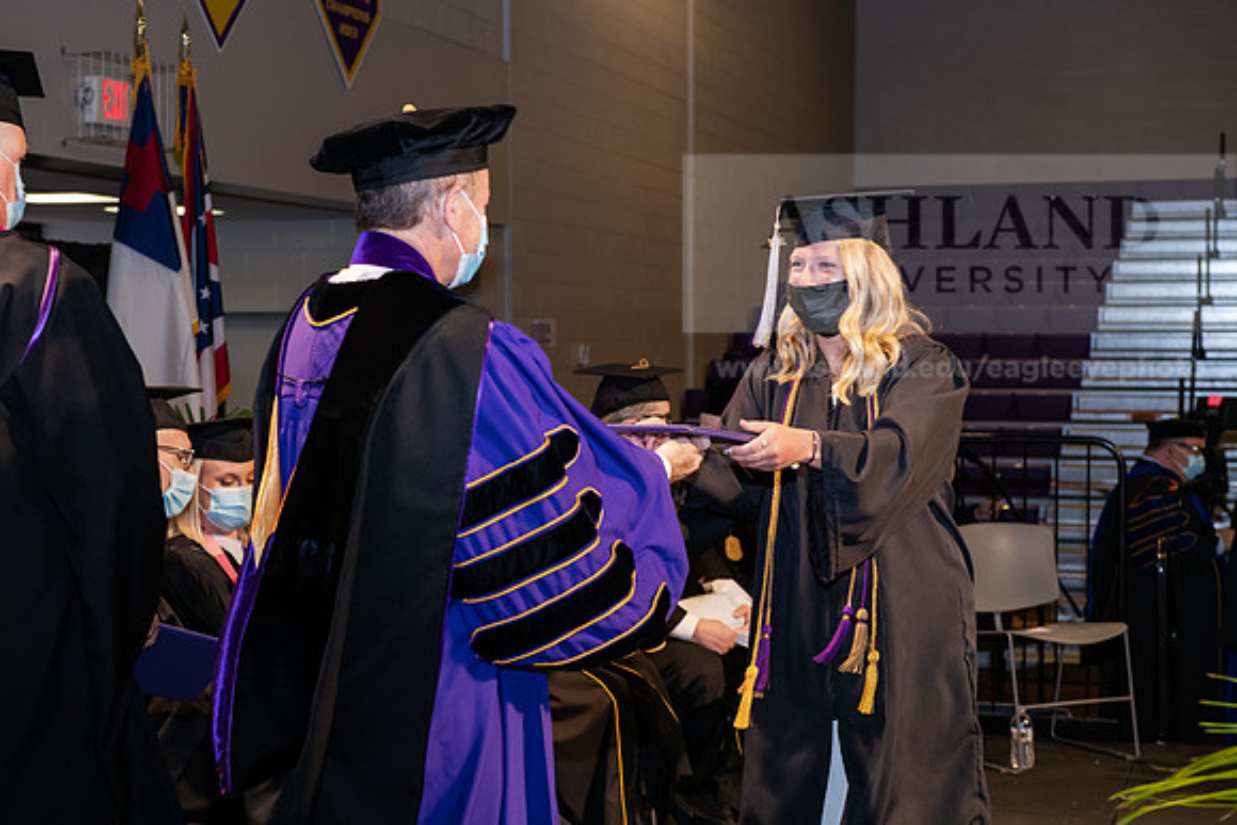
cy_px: 412
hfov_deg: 30.5
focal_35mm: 66
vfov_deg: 20.6
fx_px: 2268
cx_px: 618
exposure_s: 1/200
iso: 1600
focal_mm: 66
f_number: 6.3
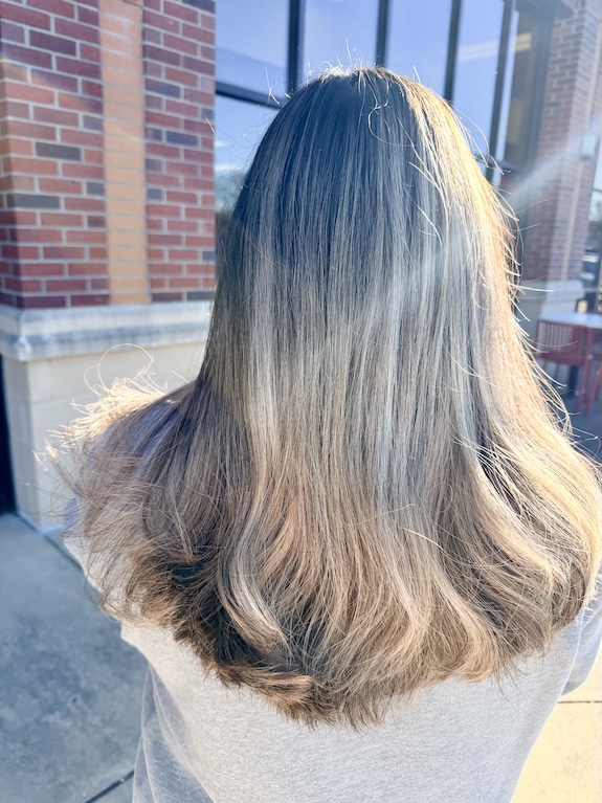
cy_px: 402
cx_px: 301
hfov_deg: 56.8
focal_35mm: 24
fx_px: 557
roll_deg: -2.0
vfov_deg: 71.6
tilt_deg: -16.6
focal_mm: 6.76
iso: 100
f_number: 1.78
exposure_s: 1/1553
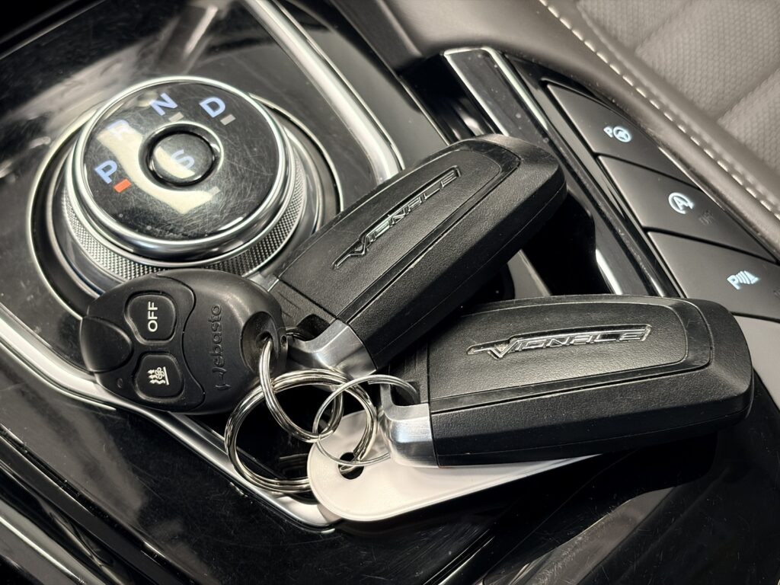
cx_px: 390
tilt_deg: -63.8
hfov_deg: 36.8
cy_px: 292
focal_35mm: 52
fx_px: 1172
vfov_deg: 28.0
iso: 320
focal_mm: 5.96
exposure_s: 1/33
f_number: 1.6
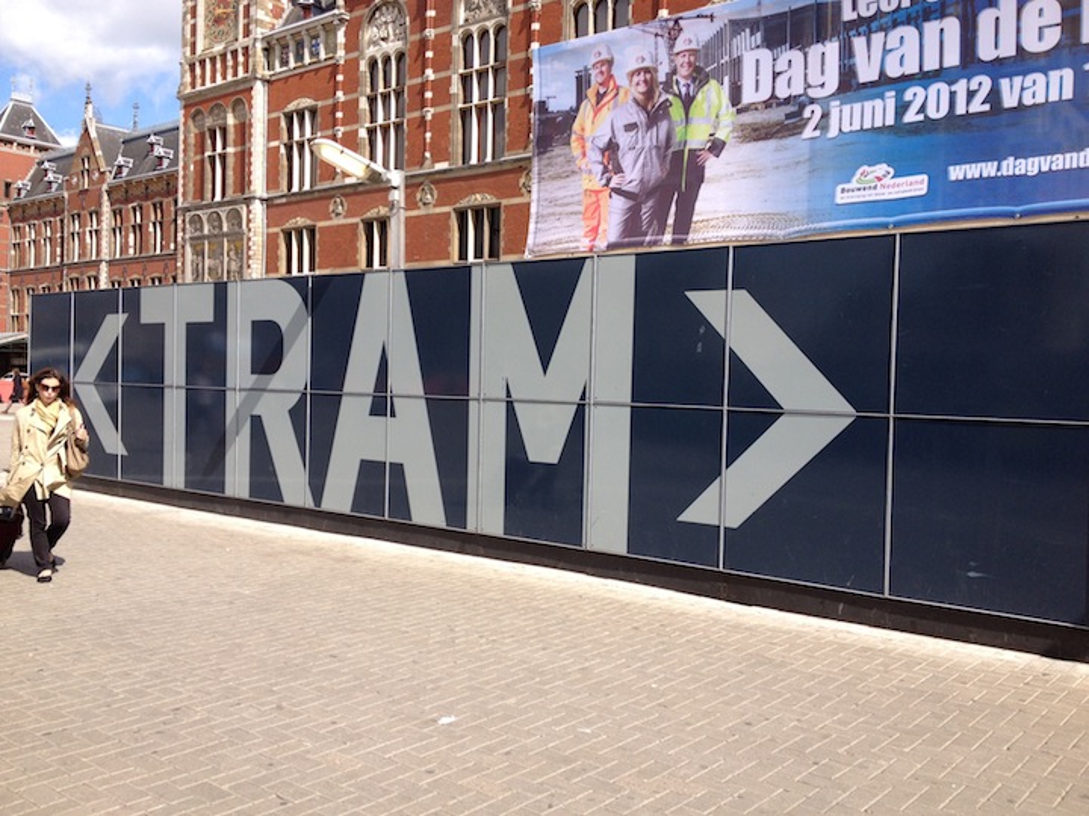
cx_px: 544
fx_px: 1101
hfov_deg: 52.6
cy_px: 408
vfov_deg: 40.7
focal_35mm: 35
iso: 64
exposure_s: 1/1200
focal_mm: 4.28
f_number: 2.4
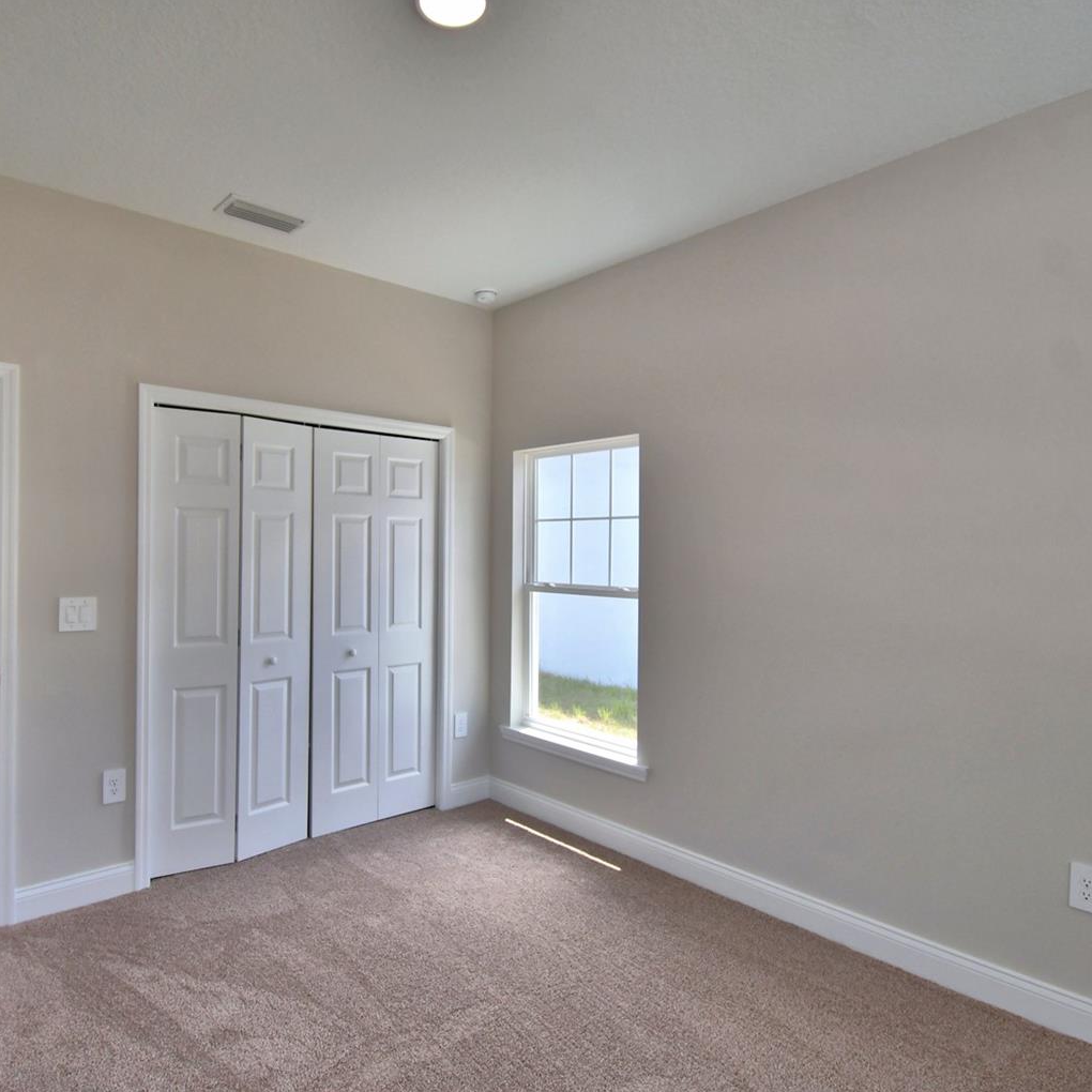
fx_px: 714
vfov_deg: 74.8
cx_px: 494
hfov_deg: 74.6
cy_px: 551
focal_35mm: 20
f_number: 4.5
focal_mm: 10
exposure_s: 1/320
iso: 200
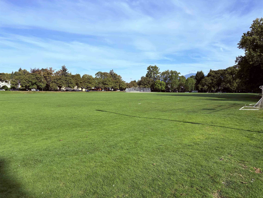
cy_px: 99
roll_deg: +1.8
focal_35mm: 26
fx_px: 198
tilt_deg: -3.4
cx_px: 132
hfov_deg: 67.3
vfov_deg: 53.1
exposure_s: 1/2985
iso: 50
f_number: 1.6
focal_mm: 5.96
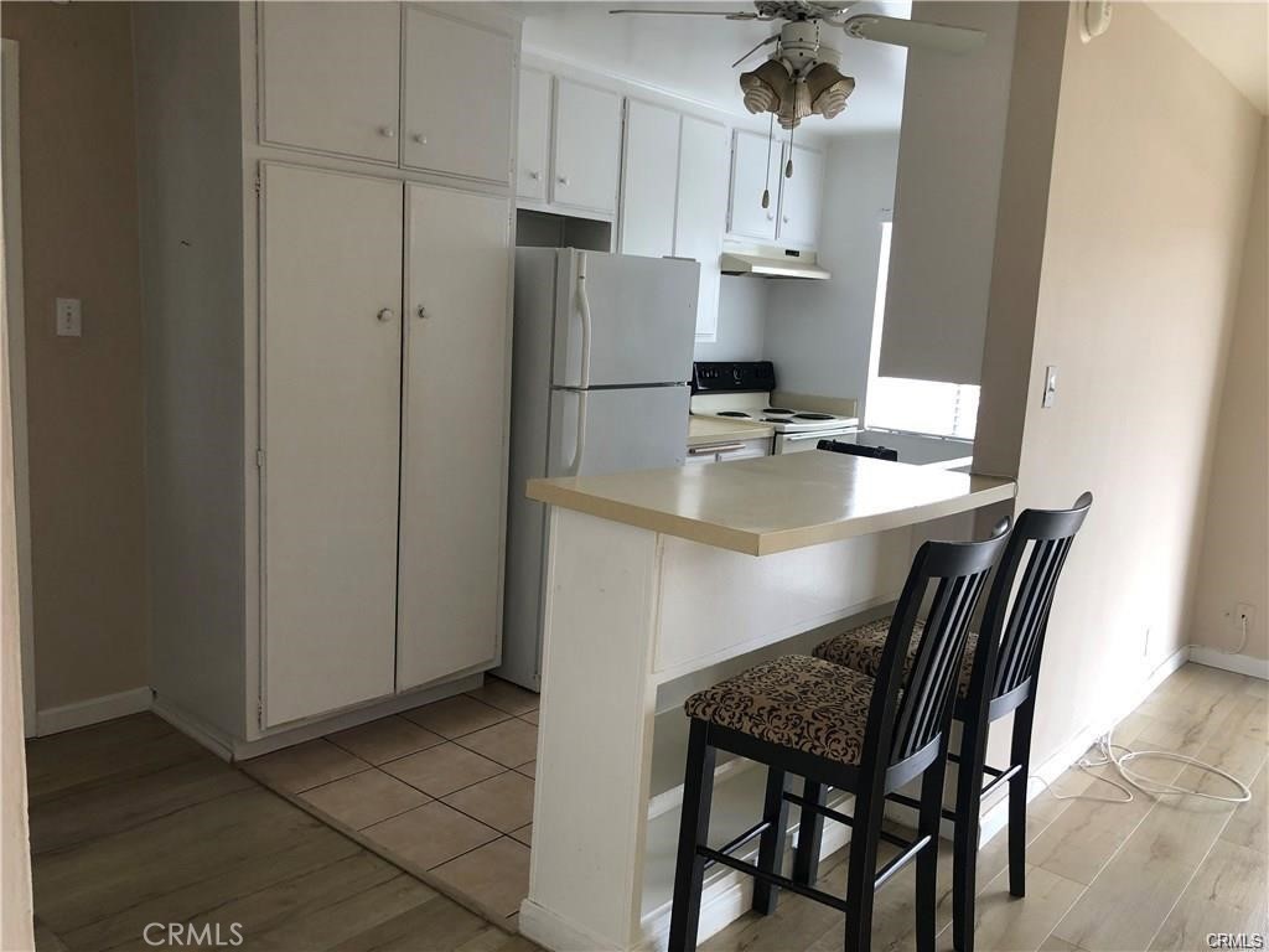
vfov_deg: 49.7
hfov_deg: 63.4
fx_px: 1026
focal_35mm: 28
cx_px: 634
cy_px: 476
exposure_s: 1/30
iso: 25
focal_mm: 4
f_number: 1.8
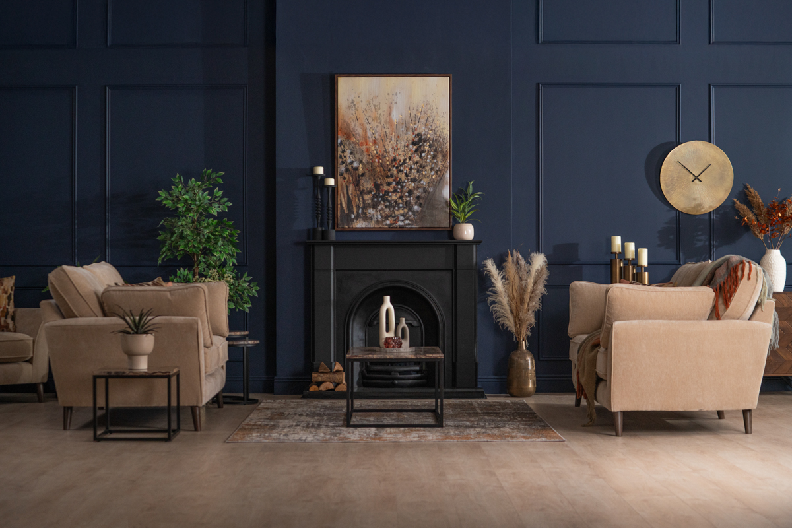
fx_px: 1540
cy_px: 264
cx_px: 396
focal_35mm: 70
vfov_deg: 19.5
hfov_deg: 28.8
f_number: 5.6
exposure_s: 1/125
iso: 1000
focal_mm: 70
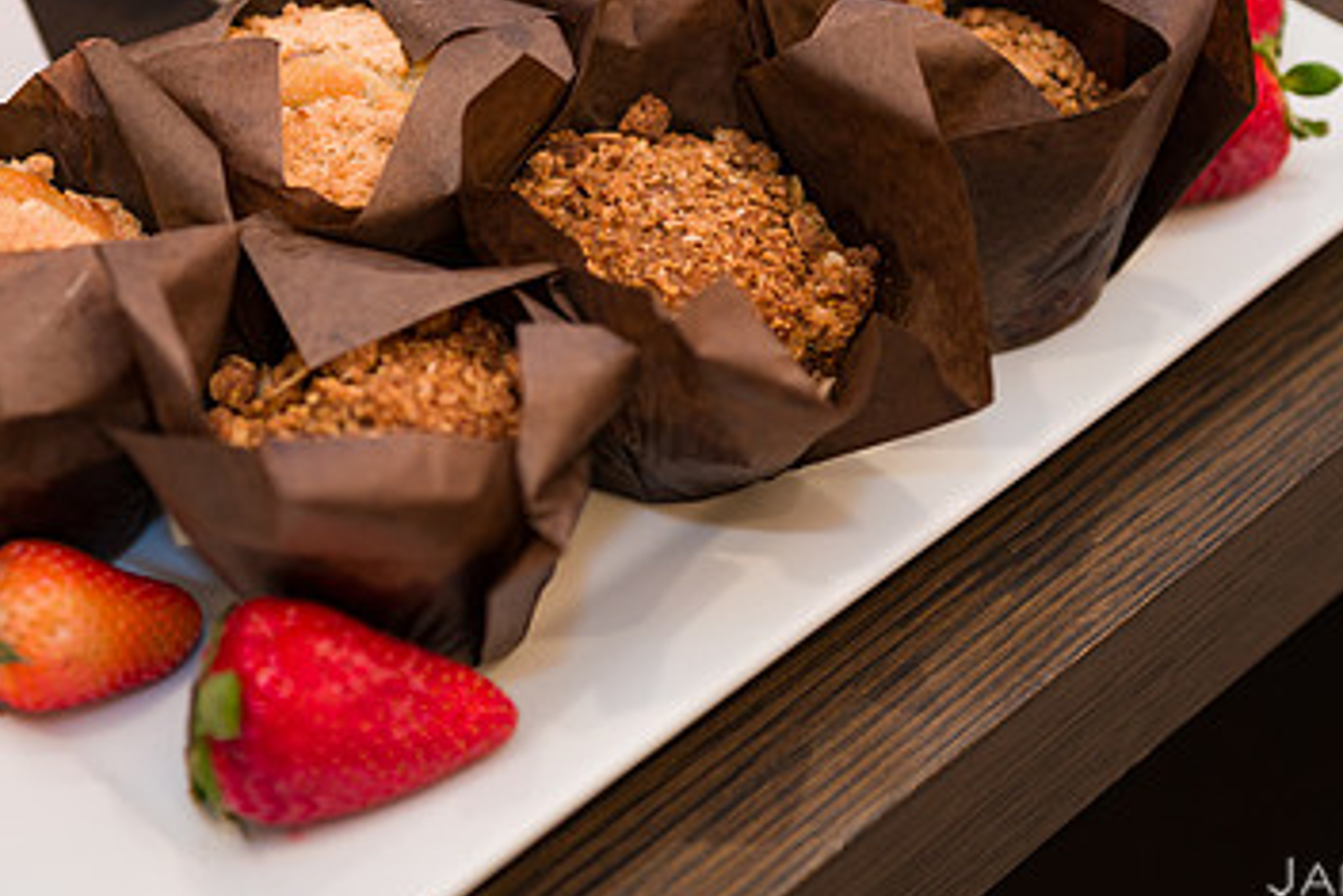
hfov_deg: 25.6
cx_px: 527
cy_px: 244
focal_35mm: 79
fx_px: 2948
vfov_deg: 17.2
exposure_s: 1/200
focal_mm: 48
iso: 400
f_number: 3.2
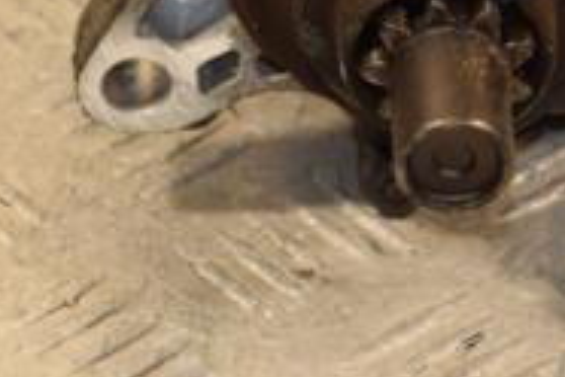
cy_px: -158
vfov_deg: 3.5
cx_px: 492
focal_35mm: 388
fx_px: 6089
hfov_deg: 5.3
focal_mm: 80
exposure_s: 1/200
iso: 800
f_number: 5.3
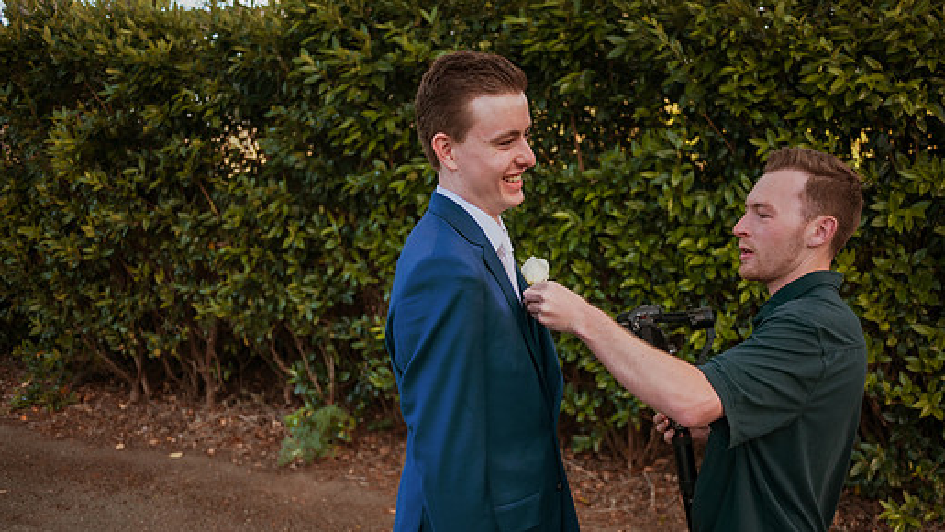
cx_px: 528
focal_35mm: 33
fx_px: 827
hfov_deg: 59.3
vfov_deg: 35.5
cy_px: 336
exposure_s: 1/640
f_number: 2.8
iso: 500
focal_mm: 28
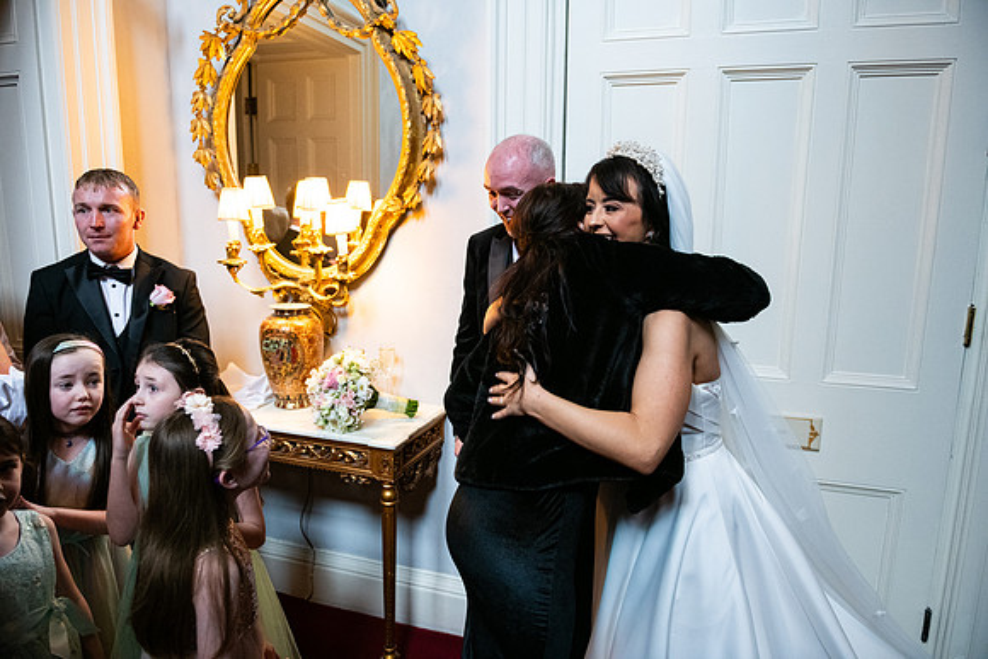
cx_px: 494
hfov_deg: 73.7
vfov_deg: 53.2
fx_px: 659
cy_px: 330
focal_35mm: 24
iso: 1600
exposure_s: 1/160
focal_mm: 24
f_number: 3.5
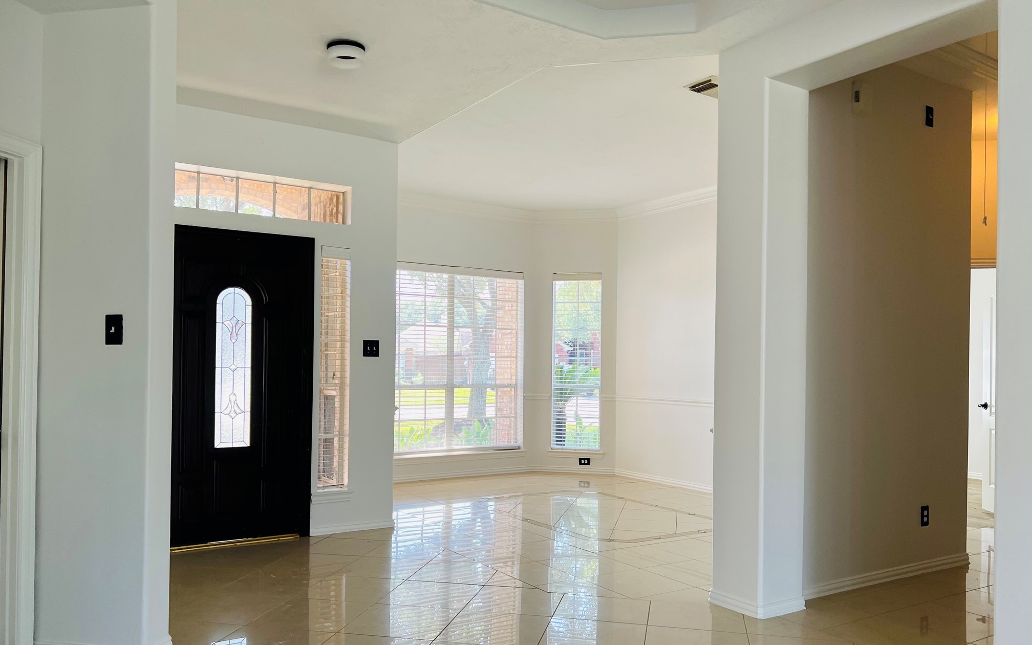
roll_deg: -0.6
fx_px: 788
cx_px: 519
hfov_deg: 66.5
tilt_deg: +0.0
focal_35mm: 28
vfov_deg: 44.5
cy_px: 352
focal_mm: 5.7
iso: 40
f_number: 1.5
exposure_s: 1/121
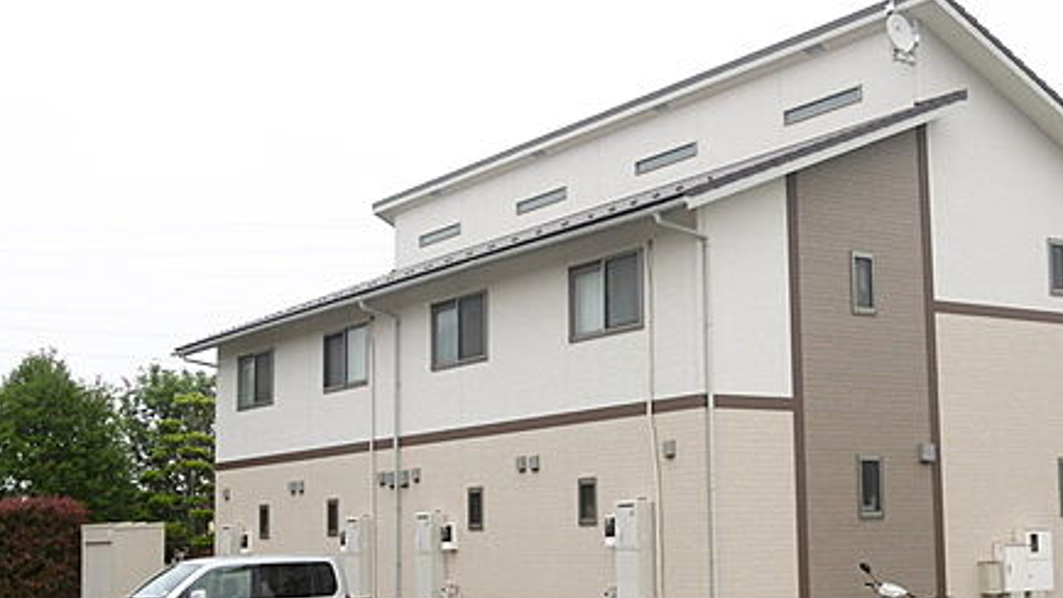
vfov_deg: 19.7
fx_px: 1719
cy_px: 333
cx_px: 696
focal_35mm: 61
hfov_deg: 34.1
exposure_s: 1/500
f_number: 3.7
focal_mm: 6.8
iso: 100
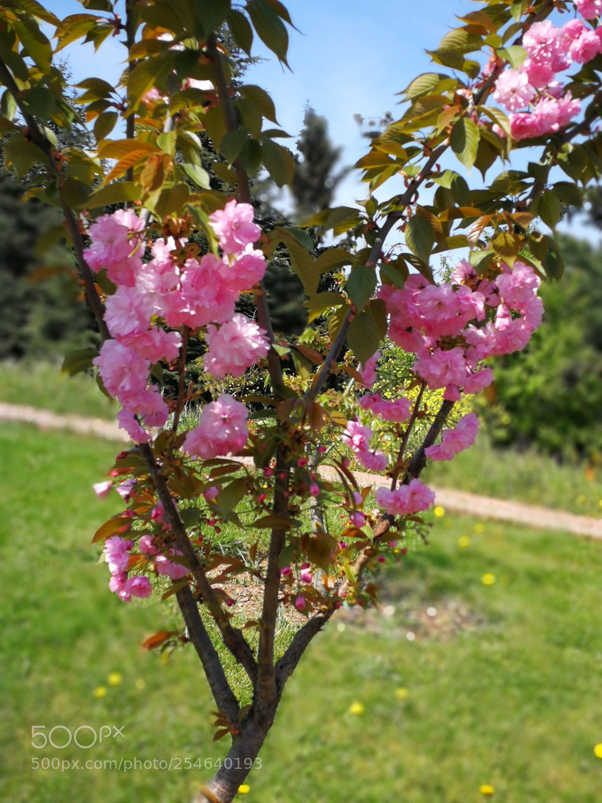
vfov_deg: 42.9
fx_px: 1020
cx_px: 301
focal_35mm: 44
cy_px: 402
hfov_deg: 32.9
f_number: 4
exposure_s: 1/727
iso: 50
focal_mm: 3.95
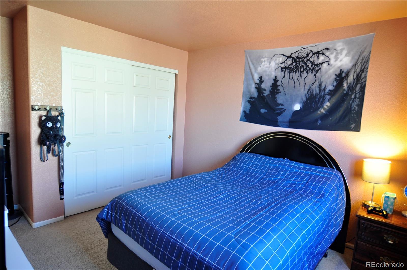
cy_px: 135
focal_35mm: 21
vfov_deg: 59.3
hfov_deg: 81.3
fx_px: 237
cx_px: 204
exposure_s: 1/10
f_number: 4
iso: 200
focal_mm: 14
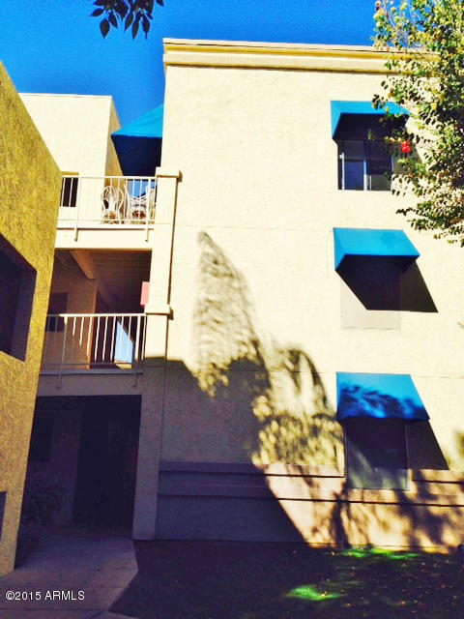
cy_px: 310
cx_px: 232
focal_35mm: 33
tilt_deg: +17.3
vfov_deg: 55.4
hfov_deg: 42.9
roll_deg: -2.6
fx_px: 590
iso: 50
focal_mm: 4.12
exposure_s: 1/2710
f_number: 2.4
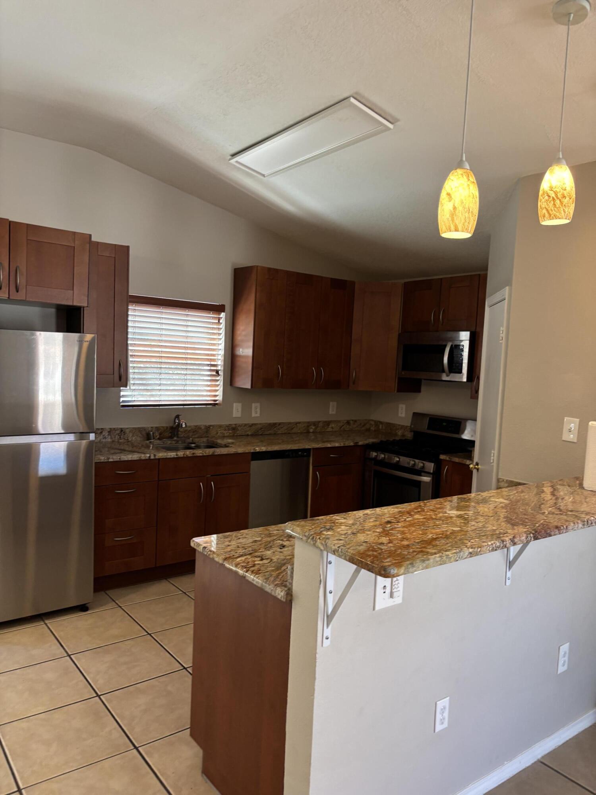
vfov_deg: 67.3
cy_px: 398
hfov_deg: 53.1
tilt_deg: +0.3
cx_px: 298
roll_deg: -2.4
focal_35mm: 26
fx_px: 597
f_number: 1.6
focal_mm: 5.96
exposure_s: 1/60
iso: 125
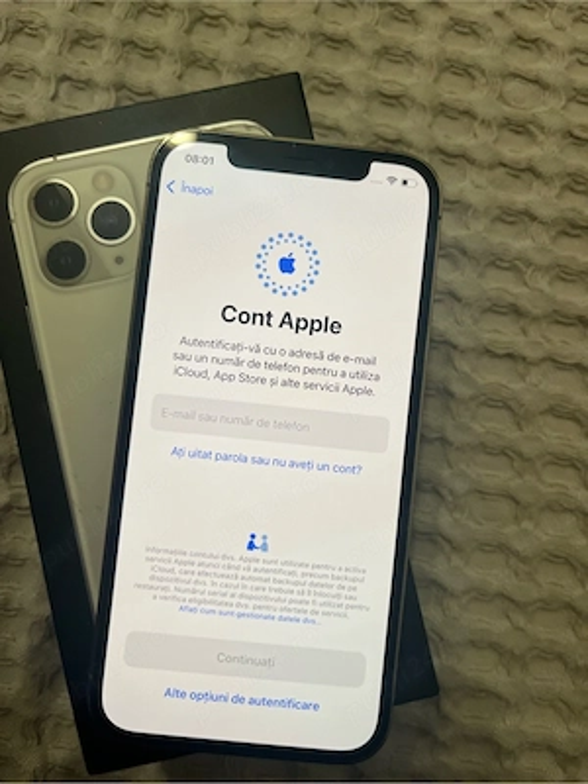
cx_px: 294
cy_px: 392
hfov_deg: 53.1
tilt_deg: -83.8
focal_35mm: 26
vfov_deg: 67.3
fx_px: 589
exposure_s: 1/100
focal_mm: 5.1
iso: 125
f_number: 1.6
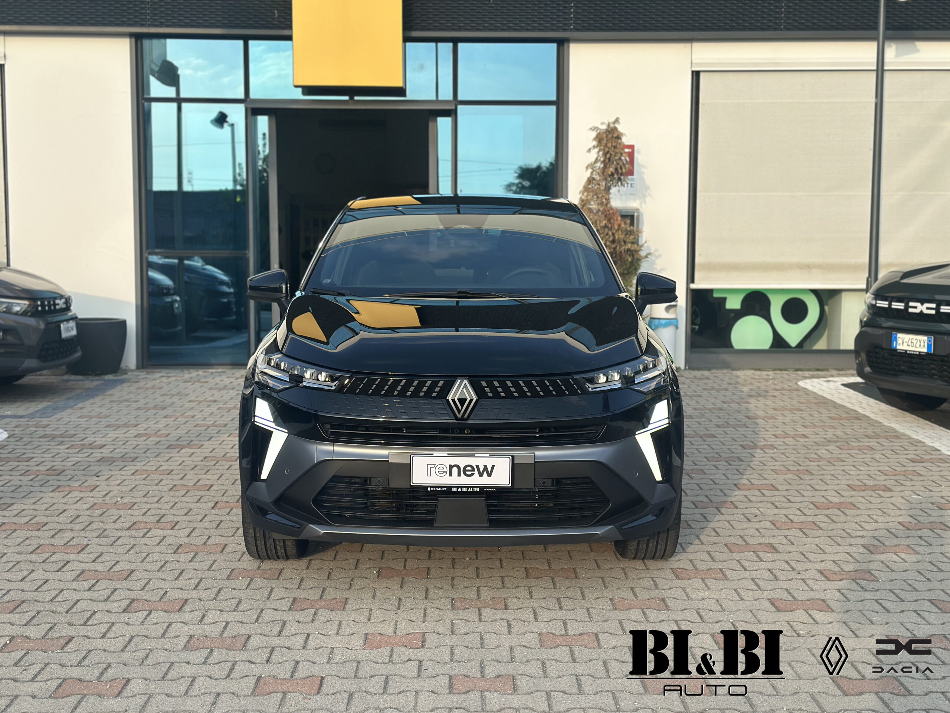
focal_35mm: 48
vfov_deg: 30.3
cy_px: 356
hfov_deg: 39.7
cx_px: 475
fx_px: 1317
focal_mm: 6.86
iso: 100
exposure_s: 1/2304
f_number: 1.78
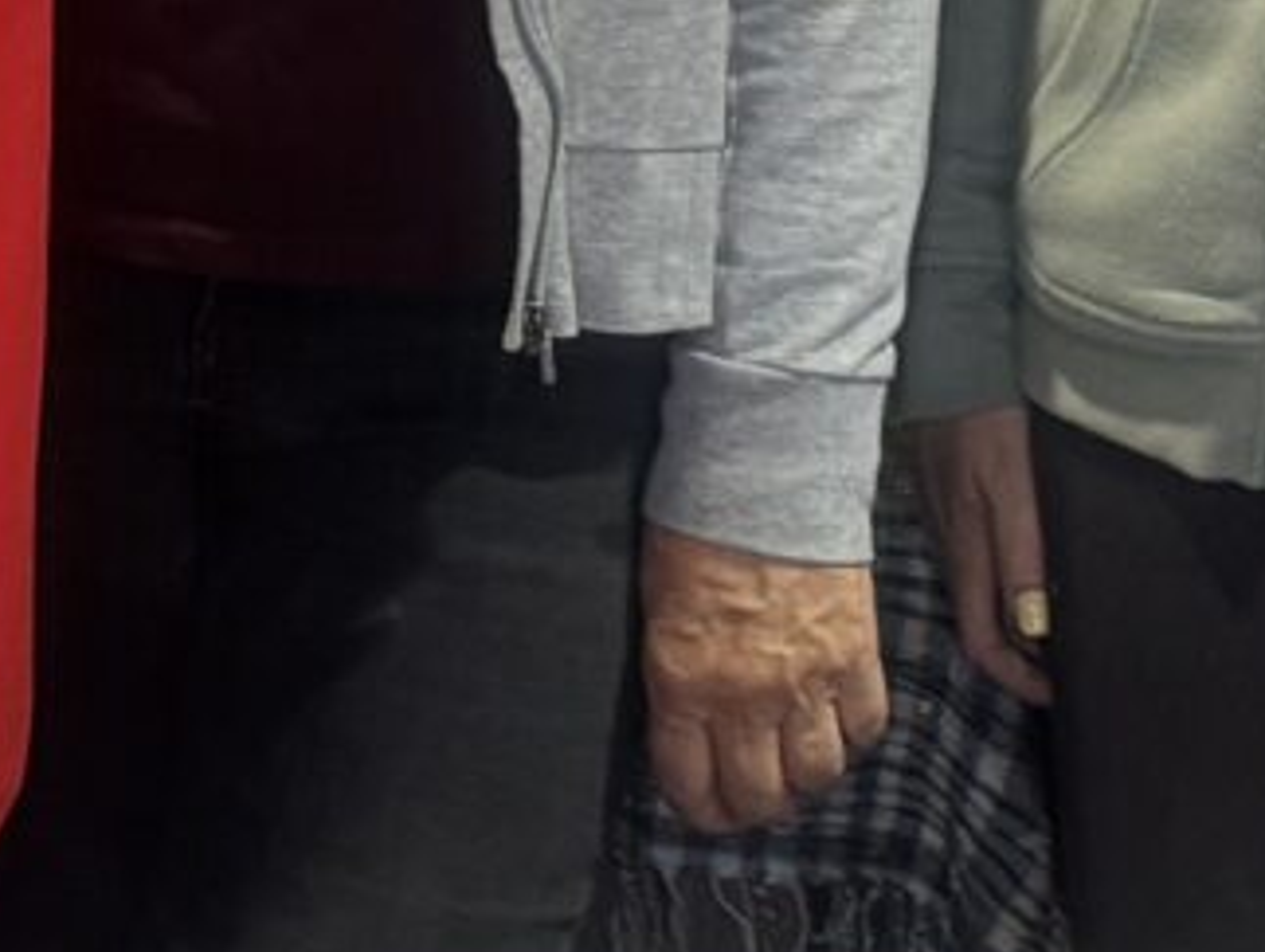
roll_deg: -1.0
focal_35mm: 190
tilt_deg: -6.4
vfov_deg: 7.6
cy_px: -635
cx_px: -439
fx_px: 6951
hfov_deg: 10.2
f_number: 1.78
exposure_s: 1/50
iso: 250
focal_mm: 6.76
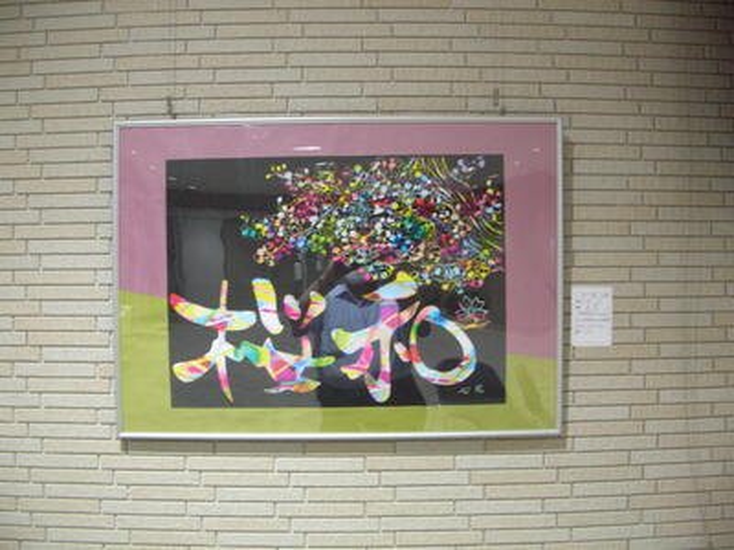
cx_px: 367
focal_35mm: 35
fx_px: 742
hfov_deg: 52.6
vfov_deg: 40.7
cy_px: 275
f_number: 2.8
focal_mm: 5.8
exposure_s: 1/6.2
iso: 157
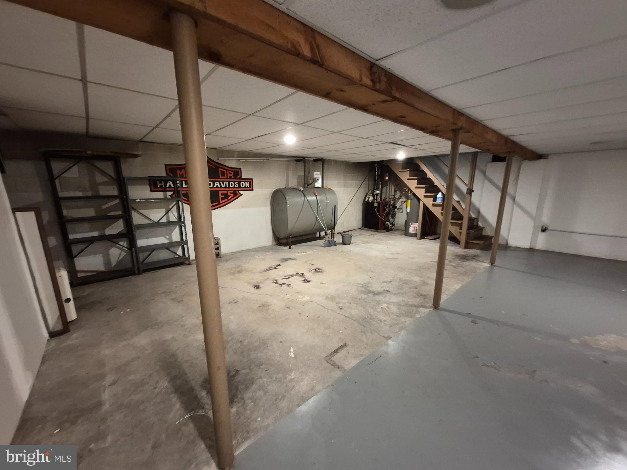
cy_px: 235
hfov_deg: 106.2
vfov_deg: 89.9
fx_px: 235
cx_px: 314
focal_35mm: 13
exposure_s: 1/60
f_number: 2.2
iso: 1250
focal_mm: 1.74
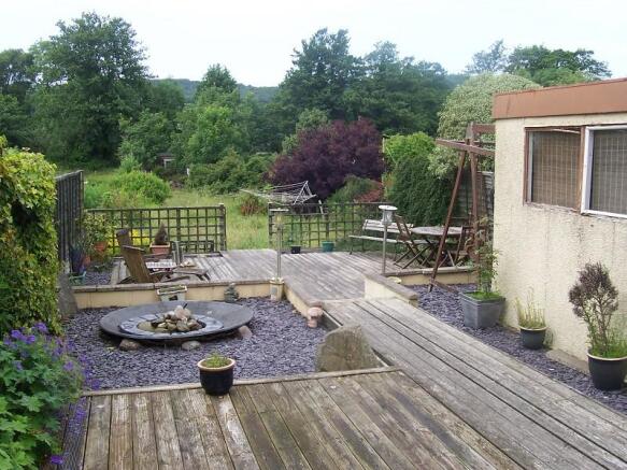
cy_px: 235
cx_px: 314
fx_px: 670
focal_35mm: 37
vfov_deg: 38.7
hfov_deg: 50.1
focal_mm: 5.6
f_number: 5.6
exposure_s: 1/180
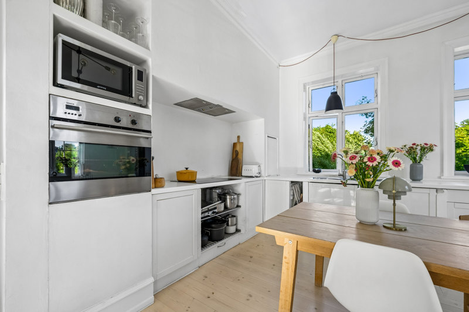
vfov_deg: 81.2
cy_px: 156
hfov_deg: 104.3
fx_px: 182
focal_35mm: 14
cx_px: 234
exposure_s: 1/320
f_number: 5.6
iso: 500
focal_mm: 14
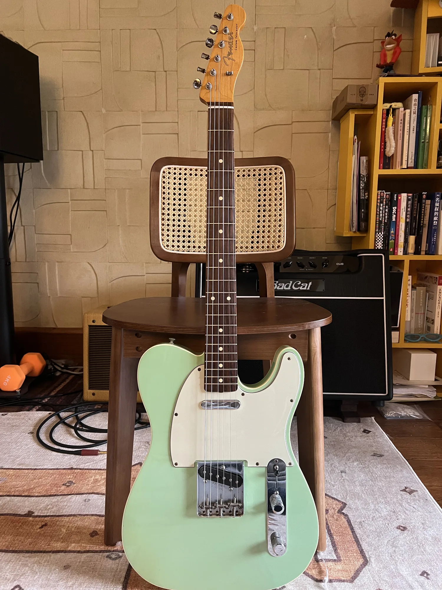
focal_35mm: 26
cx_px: 221
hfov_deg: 53.1
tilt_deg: -8.9
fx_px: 443
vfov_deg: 67.3
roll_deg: -0.7
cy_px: 295
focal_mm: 5.7
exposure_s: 1/50
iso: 320
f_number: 1.5
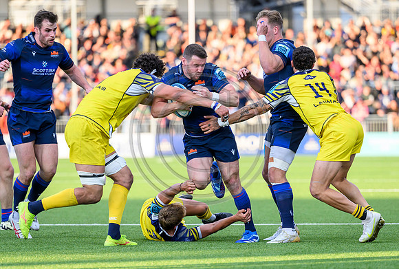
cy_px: 187
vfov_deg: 4.5
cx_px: 225
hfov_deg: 6.7
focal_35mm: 306
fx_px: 3402
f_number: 3.2
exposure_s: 1/1600
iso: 800
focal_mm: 200
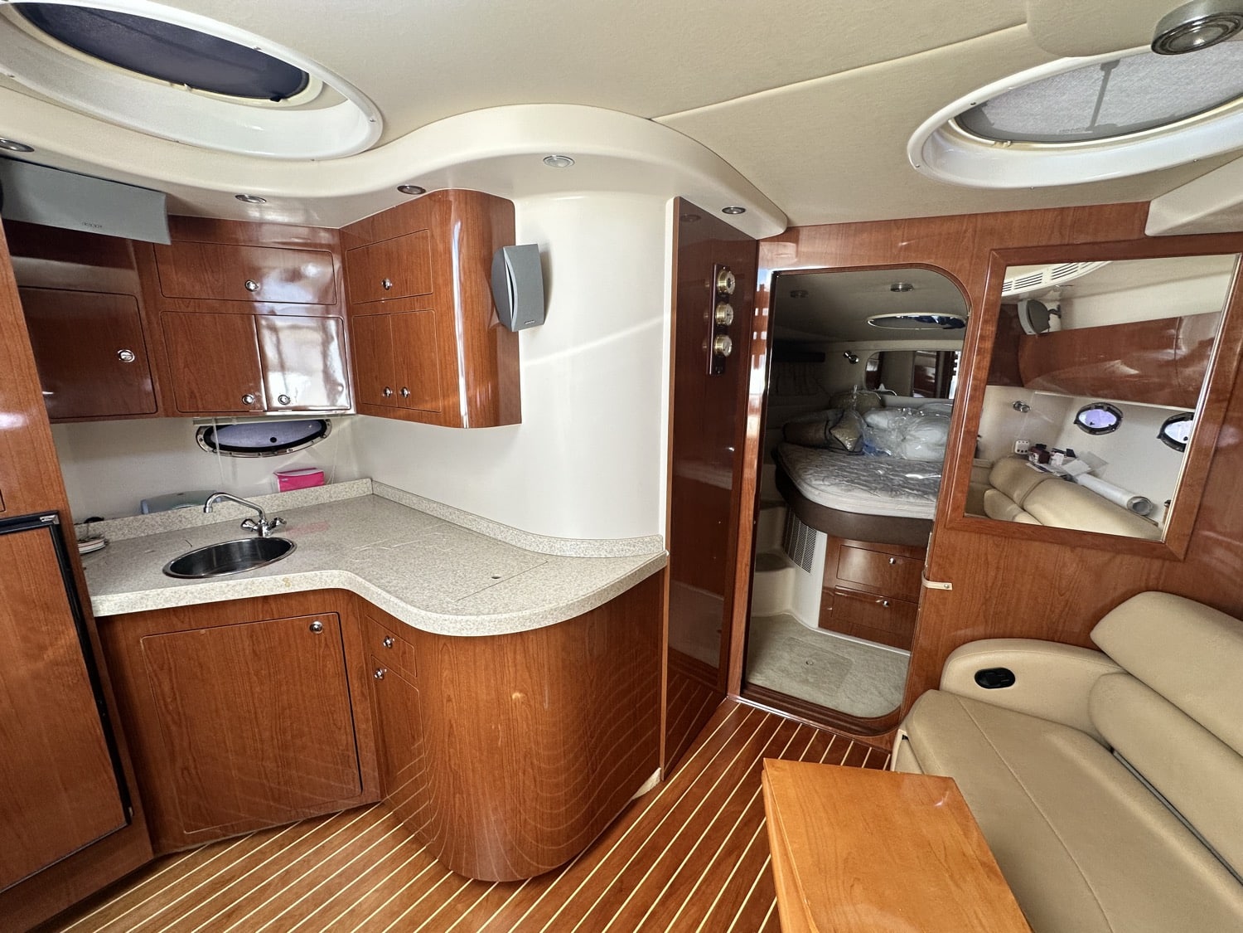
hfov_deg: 102.1
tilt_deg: -11.6
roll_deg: +1.0
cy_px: 466
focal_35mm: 14
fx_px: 503
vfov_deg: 85.7
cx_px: 622
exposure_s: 1/99
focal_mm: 2.22
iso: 64
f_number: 2.2
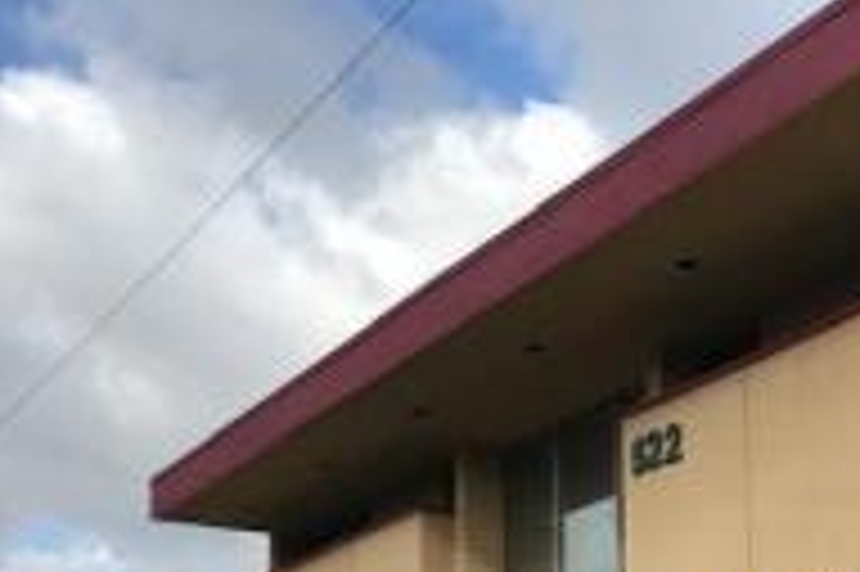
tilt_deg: +9.8
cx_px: 738
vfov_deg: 20.9
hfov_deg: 31.7
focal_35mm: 61
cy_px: 667
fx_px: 1456
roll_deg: +1.4
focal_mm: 3.99
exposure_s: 1/1497
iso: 20
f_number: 1.8
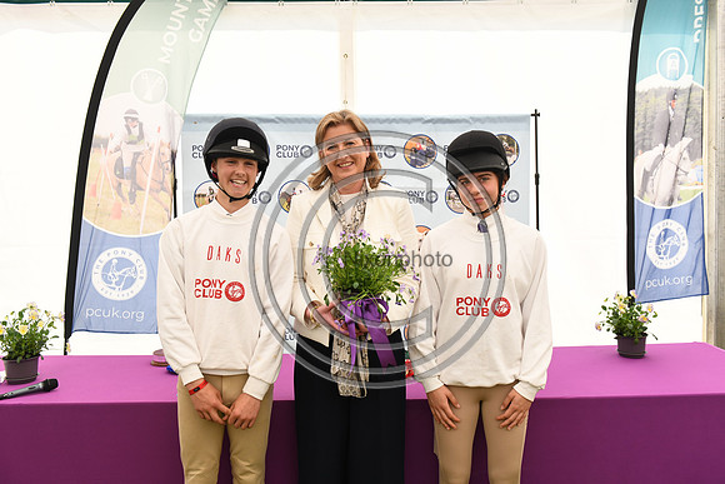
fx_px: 645
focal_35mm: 32
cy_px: 242
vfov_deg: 41.1
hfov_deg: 58.7
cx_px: 362
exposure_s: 1/400
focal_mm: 32
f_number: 5.6
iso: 640
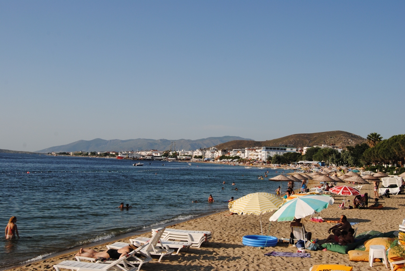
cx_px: 202
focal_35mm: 45
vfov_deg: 29.9
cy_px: 136
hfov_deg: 43.6
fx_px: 507
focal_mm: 30
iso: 100
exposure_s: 1/320
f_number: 9
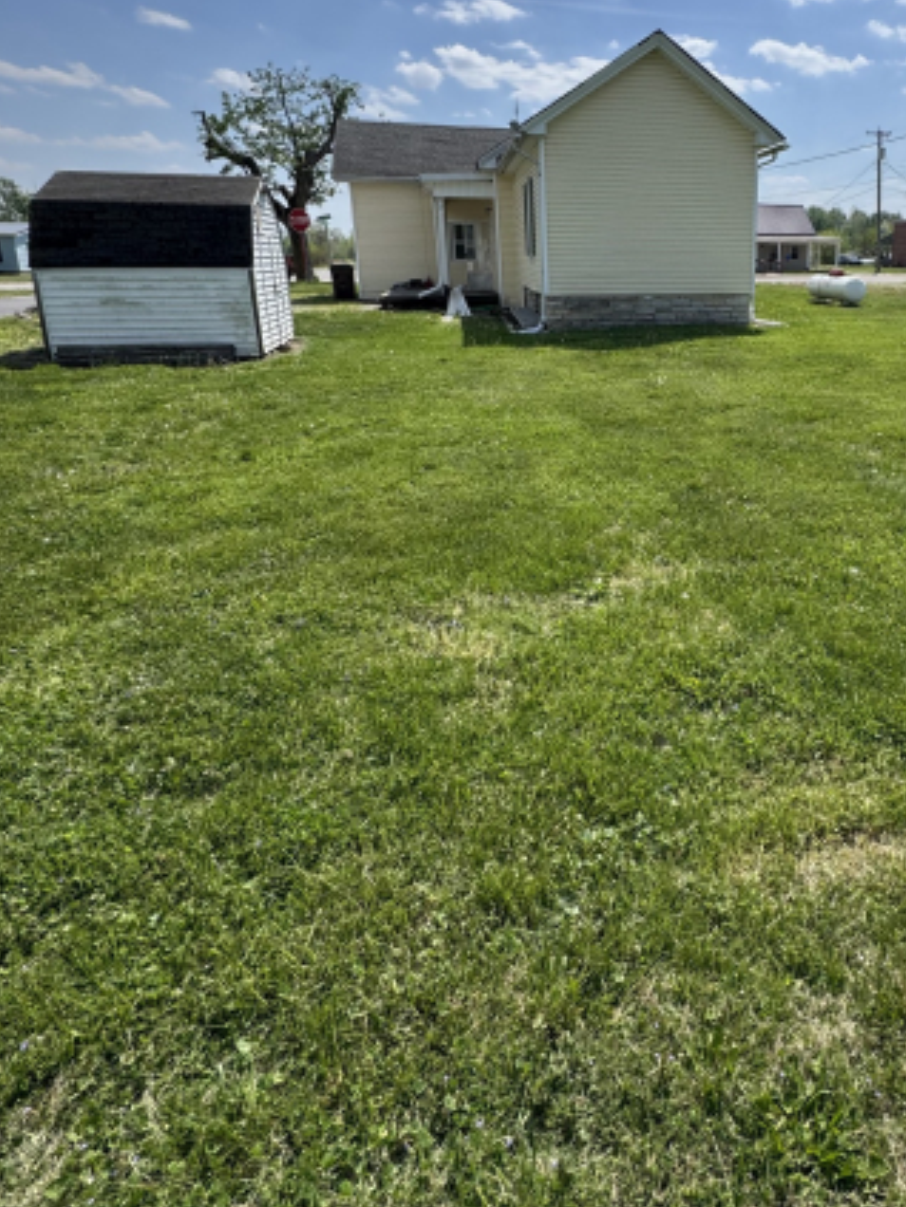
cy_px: 437
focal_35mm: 22
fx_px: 768
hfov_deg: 57.9
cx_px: 681
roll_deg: -0.4
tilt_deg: -13.5
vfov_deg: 74.8
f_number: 2.2
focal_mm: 2.22
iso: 50
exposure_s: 1/2028
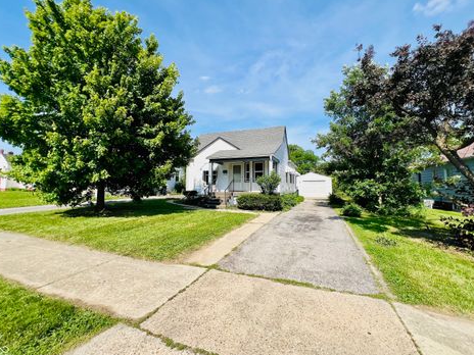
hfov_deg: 102.0
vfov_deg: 85.6
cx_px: 242
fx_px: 192
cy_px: 170
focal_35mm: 14
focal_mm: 1.57
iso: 32
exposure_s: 1/1698
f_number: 1.8
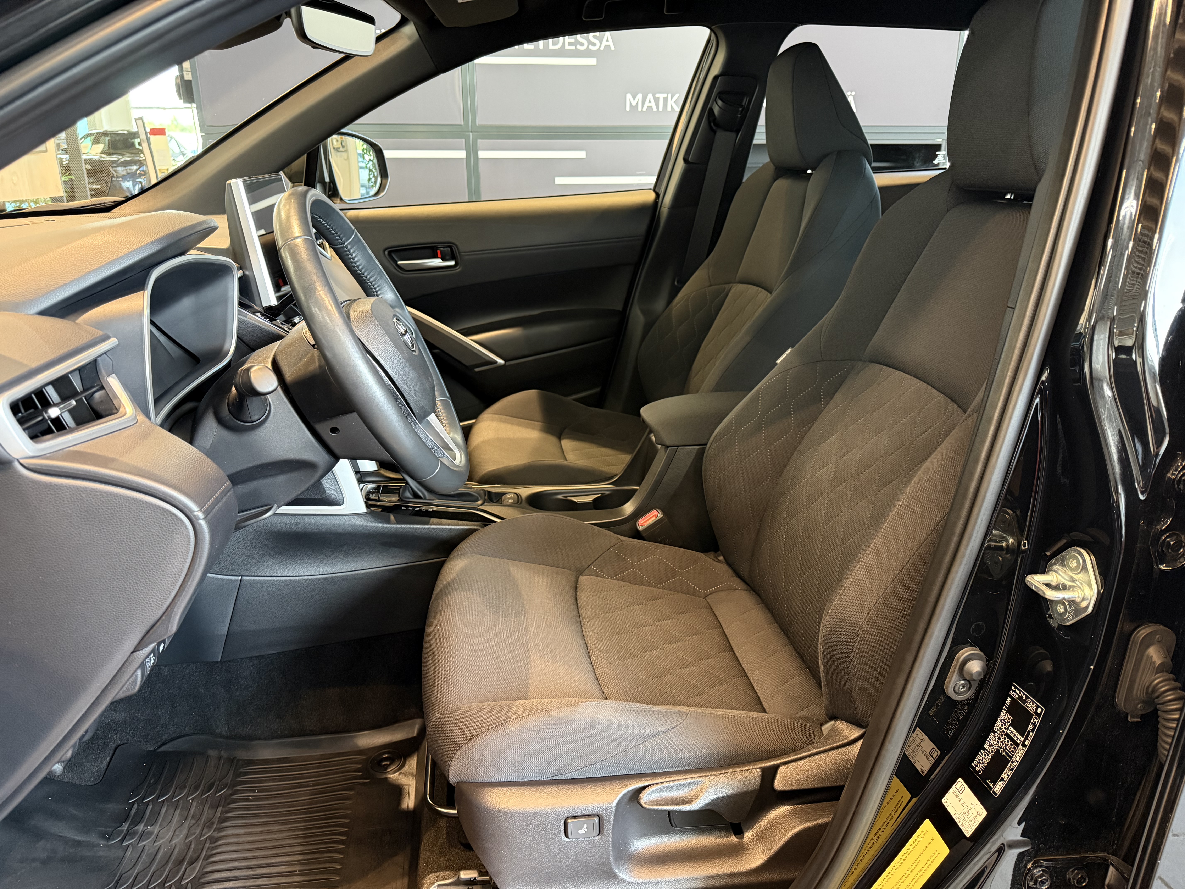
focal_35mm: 24
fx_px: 822
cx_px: 592
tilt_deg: -19.1
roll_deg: -0.3
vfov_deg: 56.8
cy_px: 444
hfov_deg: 71.6
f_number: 1.78
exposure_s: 1/50
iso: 640
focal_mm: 6.76
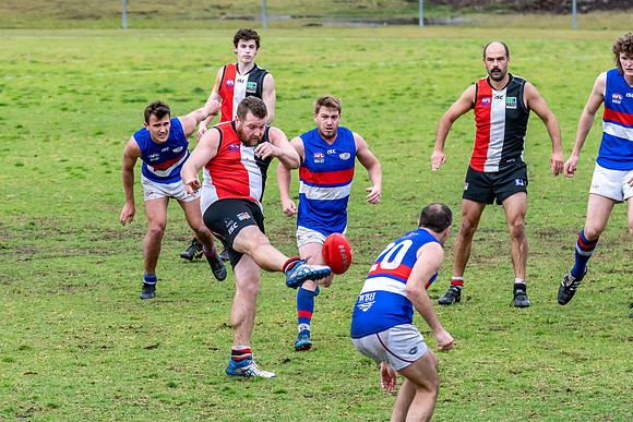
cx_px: 295
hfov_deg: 5.2
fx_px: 6960
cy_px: 207
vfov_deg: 3.5
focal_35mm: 396
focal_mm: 240
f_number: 7.1
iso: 1250
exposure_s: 1/2000
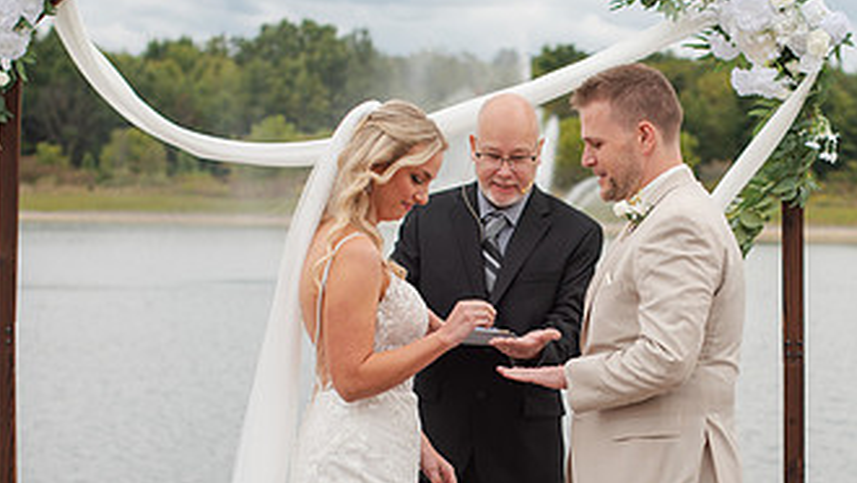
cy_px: 372
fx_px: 2364
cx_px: 590
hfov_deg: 20.5
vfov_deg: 11.6
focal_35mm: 104
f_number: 3.2
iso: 100
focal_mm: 50
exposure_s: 1/800
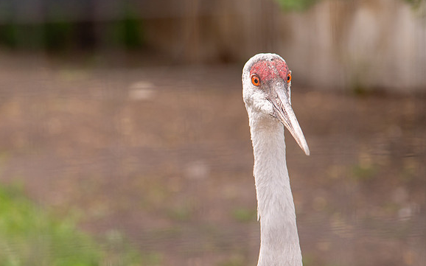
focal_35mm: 196
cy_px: 132
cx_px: 162
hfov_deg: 10.7
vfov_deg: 6.7
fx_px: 2275
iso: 400
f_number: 4
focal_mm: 120
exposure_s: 1/320
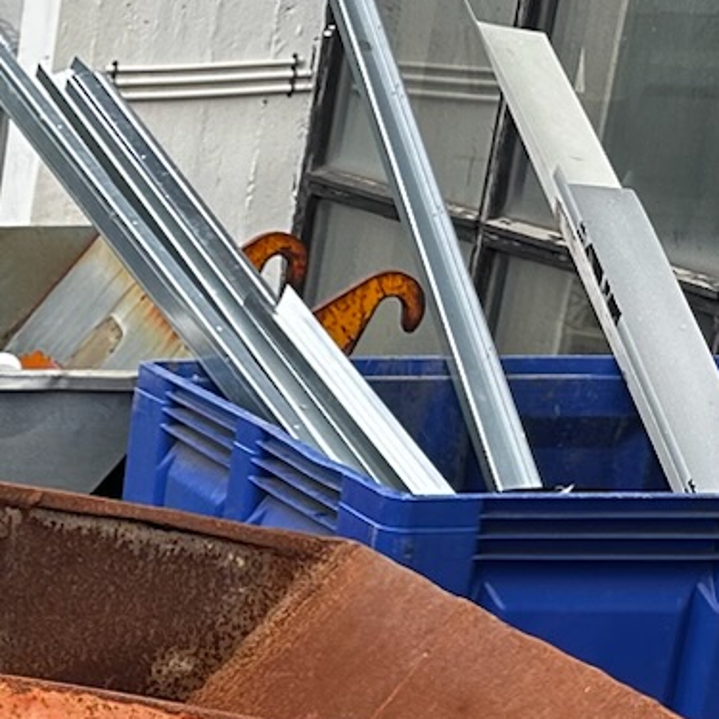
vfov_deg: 14.4
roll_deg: -0.7
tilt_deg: -15.4
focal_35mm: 116
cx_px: -1043
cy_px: 922
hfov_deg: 11.9
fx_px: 2726
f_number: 1.78
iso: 80
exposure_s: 1/714
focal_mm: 6.86
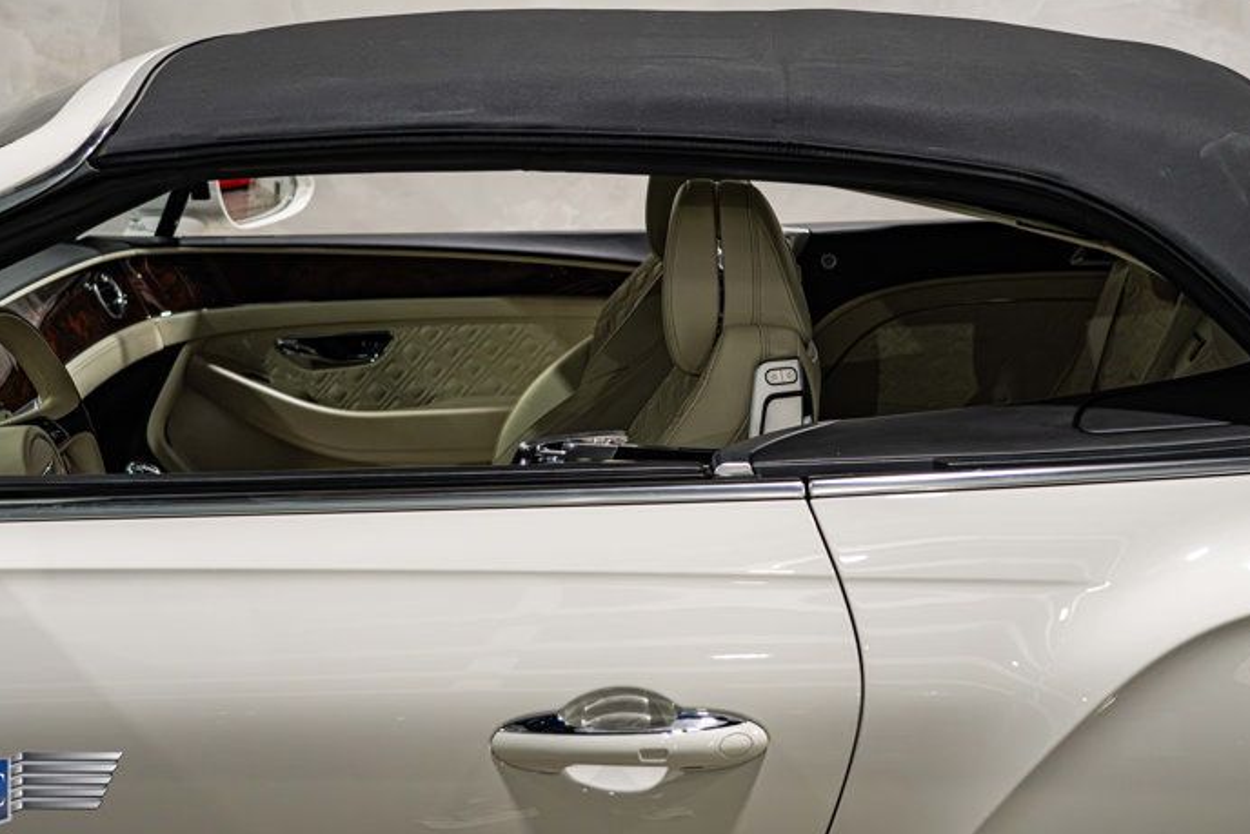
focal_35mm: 64
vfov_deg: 21.2
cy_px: 263
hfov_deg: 31.4
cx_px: 696
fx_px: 2223
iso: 1600
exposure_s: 1/125
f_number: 4
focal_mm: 43
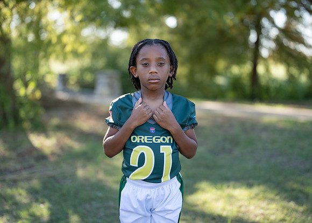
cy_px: 112
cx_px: 156
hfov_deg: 37.2
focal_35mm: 52
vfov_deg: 27.0
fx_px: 464
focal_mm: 50
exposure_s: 1/1250
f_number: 1.2
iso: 100
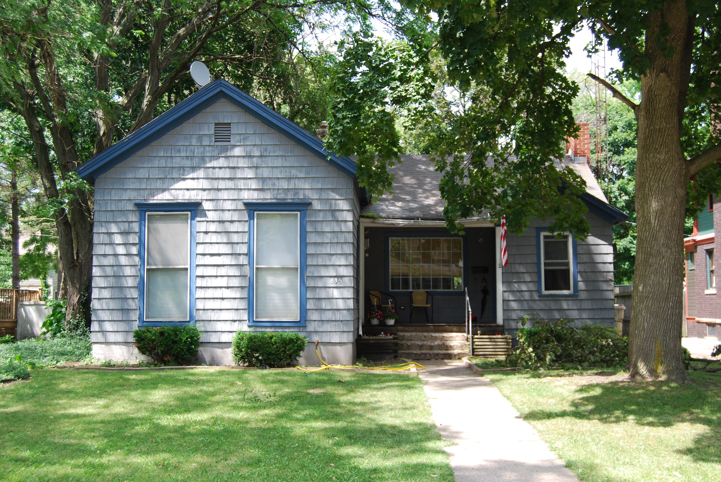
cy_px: 241
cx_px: 360
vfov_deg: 34.3
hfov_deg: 49.5
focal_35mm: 39
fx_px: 782
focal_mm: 26
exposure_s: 1/125
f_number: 5.6
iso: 160
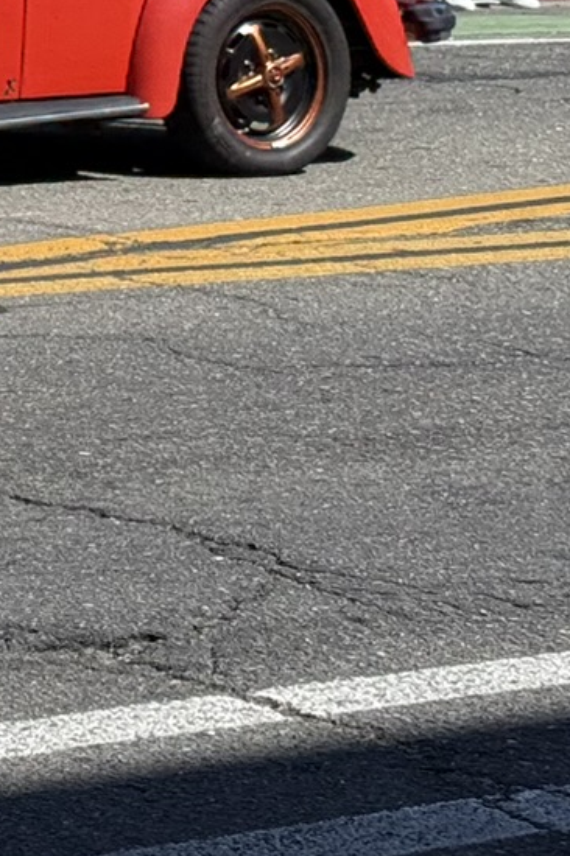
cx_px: -744
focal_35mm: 186
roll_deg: -0.5
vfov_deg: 11.0
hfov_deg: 7.0
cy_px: 0
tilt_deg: -4.1
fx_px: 4423
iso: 64
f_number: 1.78
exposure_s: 1/3704
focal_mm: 6.76
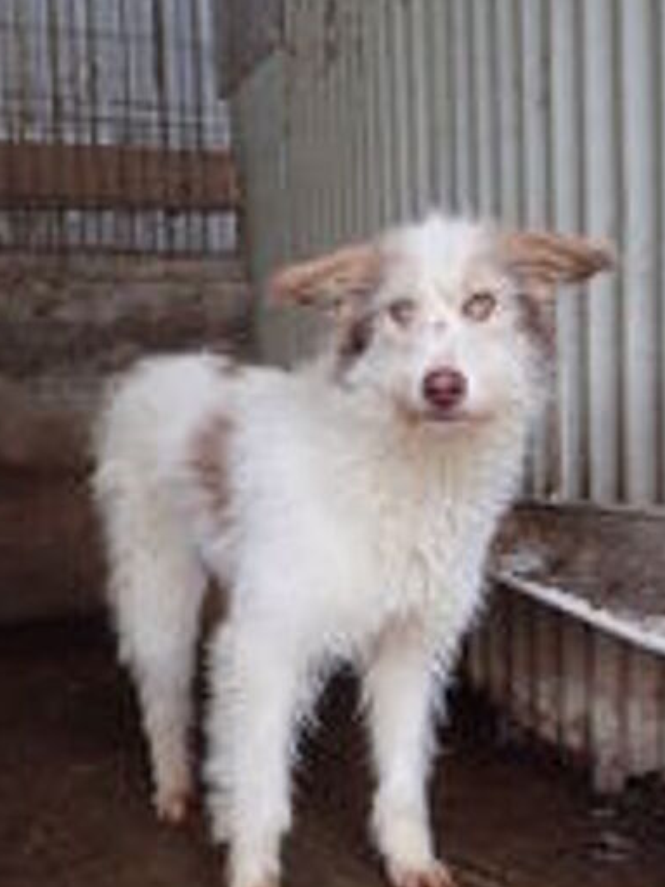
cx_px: 352
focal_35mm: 40
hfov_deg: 35.9
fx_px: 1025
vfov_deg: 46.6
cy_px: 521
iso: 640
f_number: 2.4
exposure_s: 1/500
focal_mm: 5.79
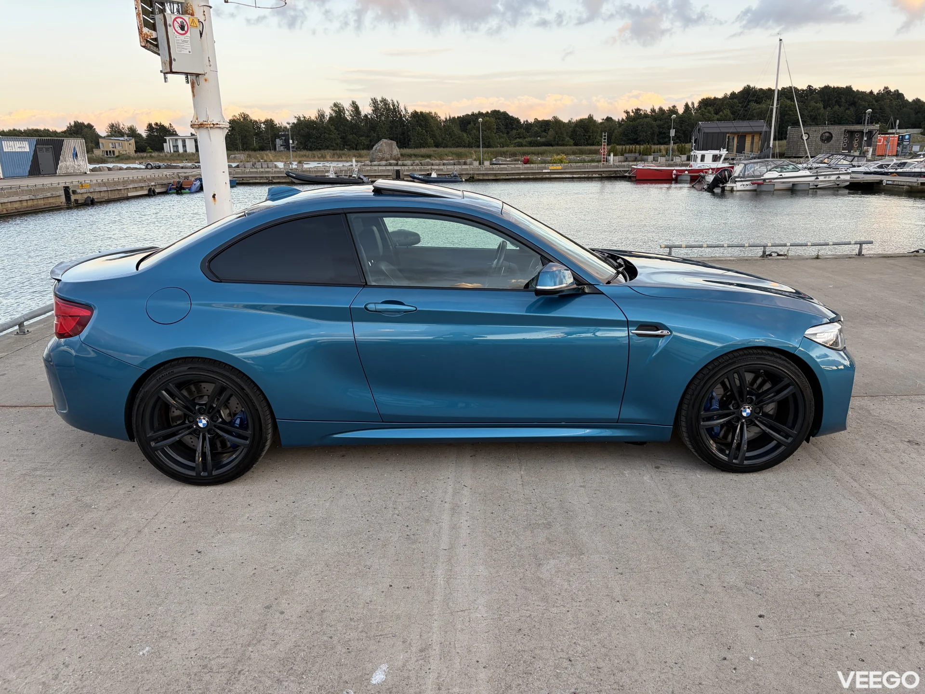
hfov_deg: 67.3
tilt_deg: -15.4
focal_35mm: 26
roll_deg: +1.6
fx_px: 695
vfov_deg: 53.1
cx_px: 462
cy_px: 347
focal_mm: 5.96
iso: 50
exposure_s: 1/183
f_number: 1.6
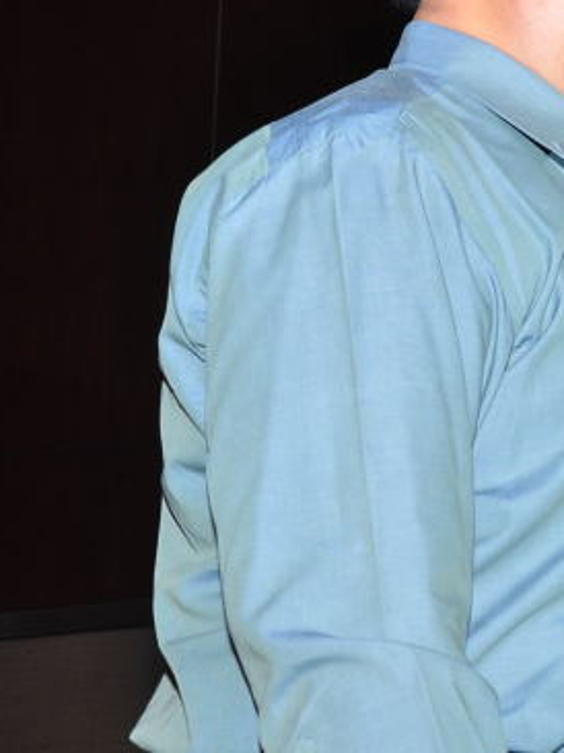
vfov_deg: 17.4
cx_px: 1042
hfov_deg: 12.0
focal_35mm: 113
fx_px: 2458
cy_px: 284
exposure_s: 1/160
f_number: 9
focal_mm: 28
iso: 320
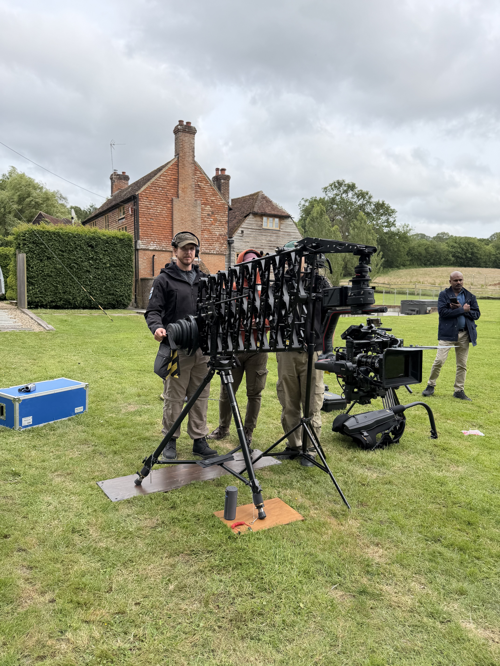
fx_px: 462
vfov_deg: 71.6
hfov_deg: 56.8
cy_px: 333
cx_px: 250
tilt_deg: -3.9
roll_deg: +0.2
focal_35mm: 24
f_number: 1.78
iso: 80
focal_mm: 6.76
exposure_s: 1/2000
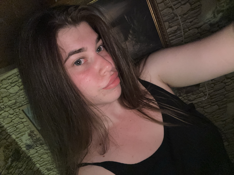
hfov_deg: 73.9
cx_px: 117
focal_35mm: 23
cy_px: 88
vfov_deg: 58.9
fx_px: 155
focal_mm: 2.69
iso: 320
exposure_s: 1/26
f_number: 1.9
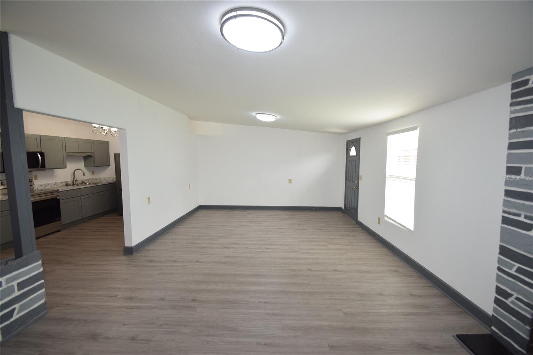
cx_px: 266
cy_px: 178
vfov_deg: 77.3
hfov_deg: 100.4
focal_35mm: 15
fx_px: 222
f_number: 5.6
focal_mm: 10
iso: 800
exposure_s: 1/125
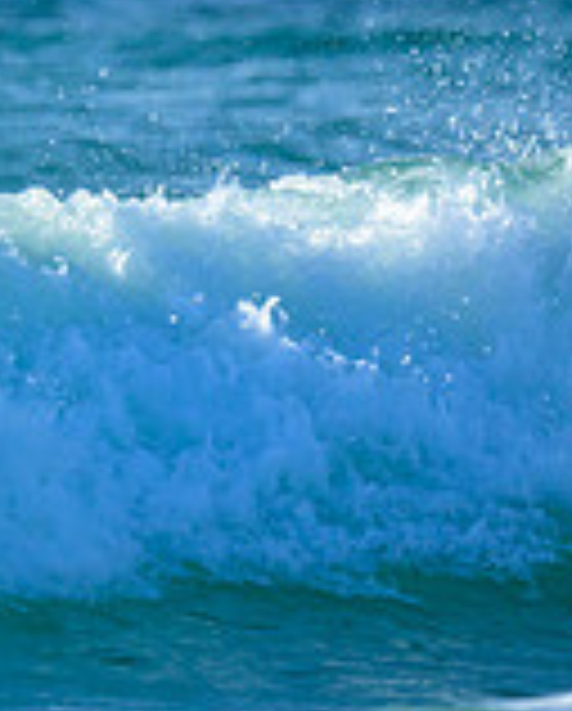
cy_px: 335
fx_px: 79801
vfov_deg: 0.5
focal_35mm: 3782
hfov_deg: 0.4
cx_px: -842
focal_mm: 800
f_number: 6.3
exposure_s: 1/2000
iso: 400
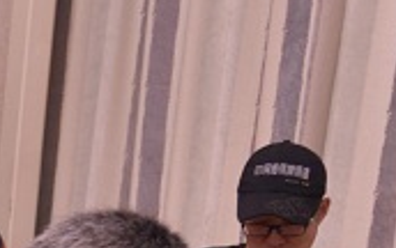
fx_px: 2529
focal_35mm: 234
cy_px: 524
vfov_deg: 5.5
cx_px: -440
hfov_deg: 8.4
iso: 640
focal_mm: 44
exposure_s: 1/60
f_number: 4
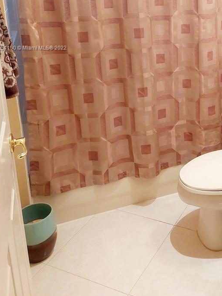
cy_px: 48
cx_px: 182
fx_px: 359
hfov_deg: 33.2
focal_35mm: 42
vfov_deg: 42.3
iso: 100
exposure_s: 1/60.2
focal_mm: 5.23
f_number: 1.8
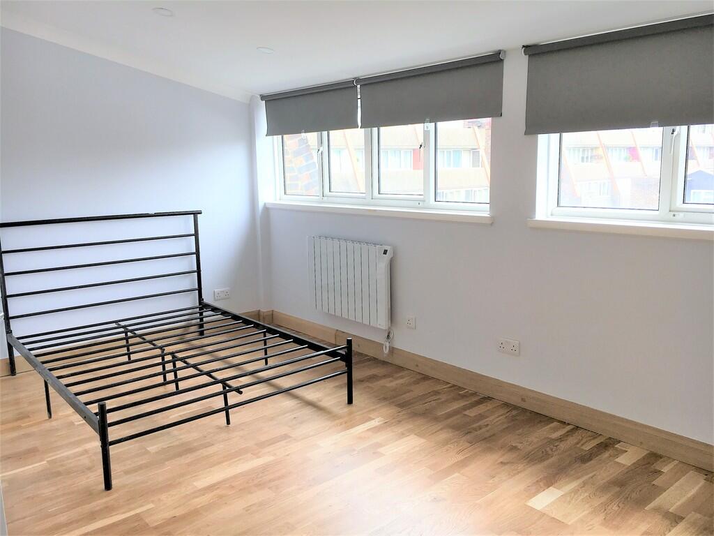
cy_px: 268
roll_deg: +0.8
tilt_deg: -7.9
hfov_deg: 61.7
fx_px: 598
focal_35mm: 29
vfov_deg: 48.2
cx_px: 357
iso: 25
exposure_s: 1/113
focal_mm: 4.15
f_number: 2.2
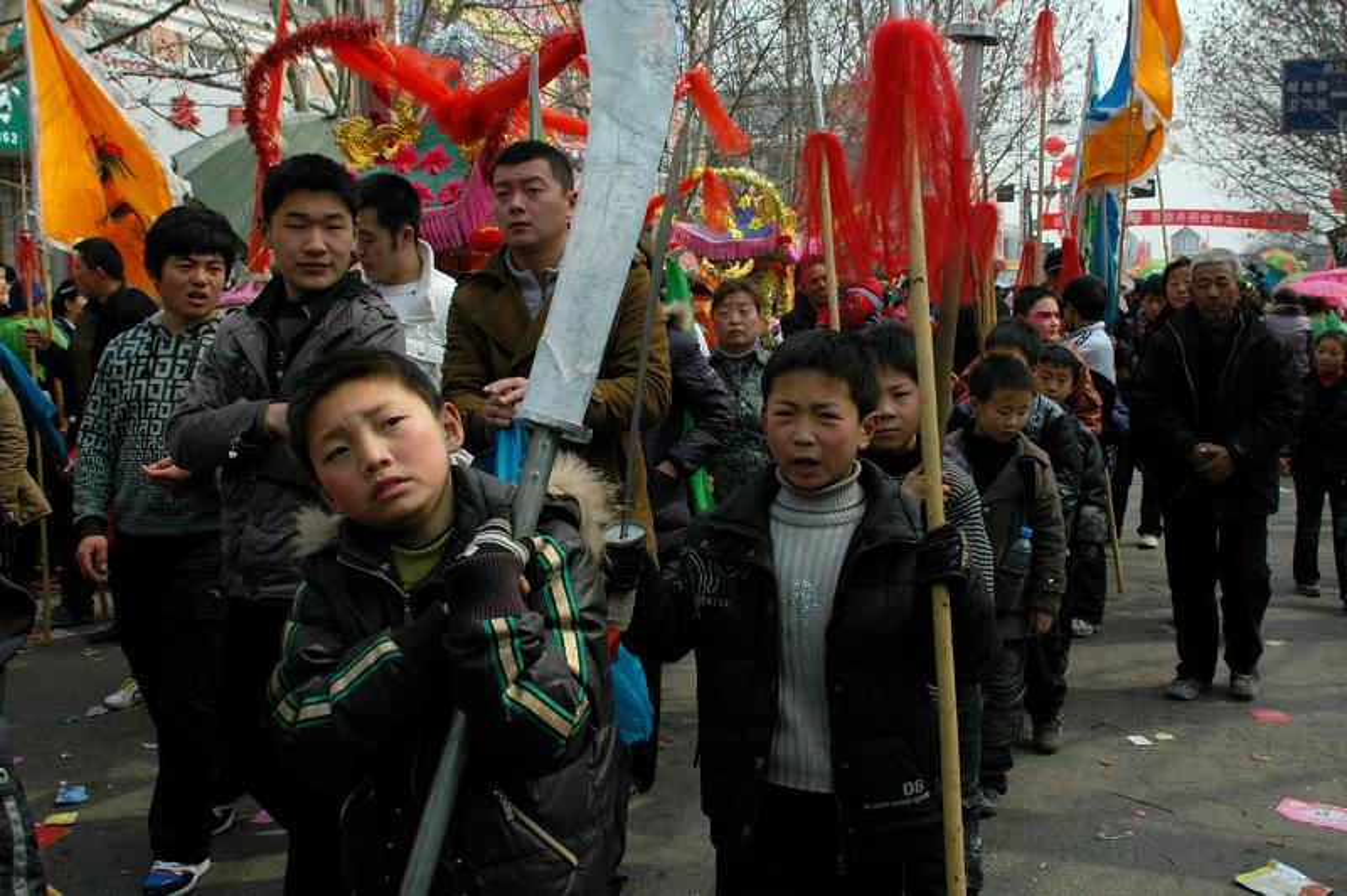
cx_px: 674
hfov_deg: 53.2
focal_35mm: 36
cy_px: 448
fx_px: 1346
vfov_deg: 36.8
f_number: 10
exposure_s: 1/400
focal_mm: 24
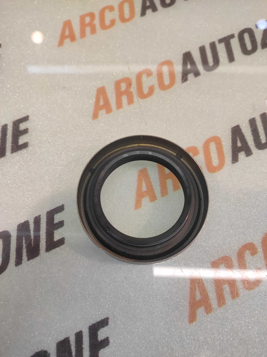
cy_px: 178
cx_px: 134
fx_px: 175
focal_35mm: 17
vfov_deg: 91.1
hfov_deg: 74.7
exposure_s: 1/33
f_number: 1.79
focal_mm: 4.74
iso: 146
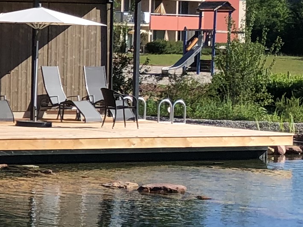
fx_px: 1400
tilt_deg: -1.8
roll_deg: -0.3
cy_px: 106
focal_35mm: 160
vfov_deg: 9.3
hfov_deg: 11.5
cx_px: -227
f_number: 1.8
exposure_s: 1/1412
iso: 20
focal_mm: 3.99
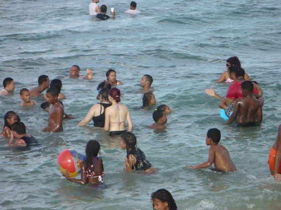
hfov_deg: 8.9
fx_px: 1802
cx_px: 140
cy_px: 105
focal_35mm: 222
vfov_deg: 6.7
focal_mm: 36.6
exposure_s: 1/320
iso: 100
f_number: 4.5
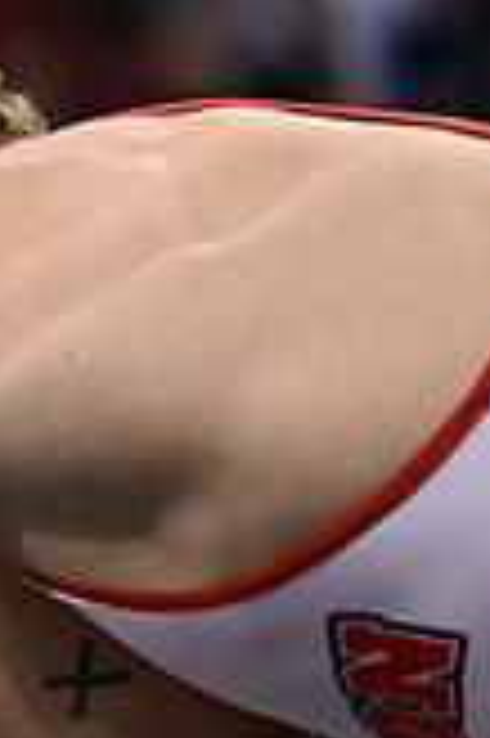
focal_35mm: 477
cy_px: 430
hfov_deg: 2.8
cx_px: -796
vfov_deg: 4.3
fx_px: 9759
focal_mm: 135
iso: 4000
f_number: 3.2
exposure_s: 1/1000
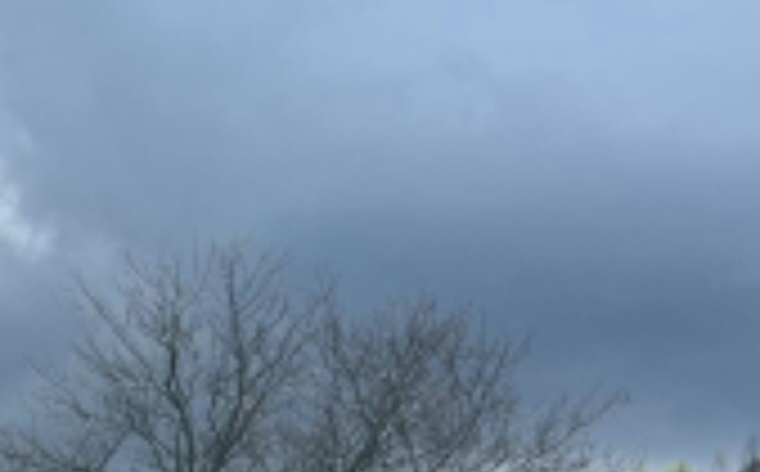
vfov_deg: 11.1
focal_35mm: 109
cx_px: -420
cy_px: 854
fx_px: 2254
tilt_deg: +1.7
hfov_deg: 17.1
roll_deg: +0.2
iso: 50
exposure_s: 1/4630
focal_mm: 5.7
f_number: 1.5
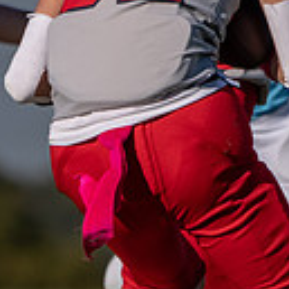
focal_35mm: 1521
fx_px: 14367
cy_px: 12
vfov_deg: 1.2
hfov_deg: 1.2
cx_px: 461
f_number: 5.6
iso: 250
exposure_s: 1/3200
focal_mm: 315
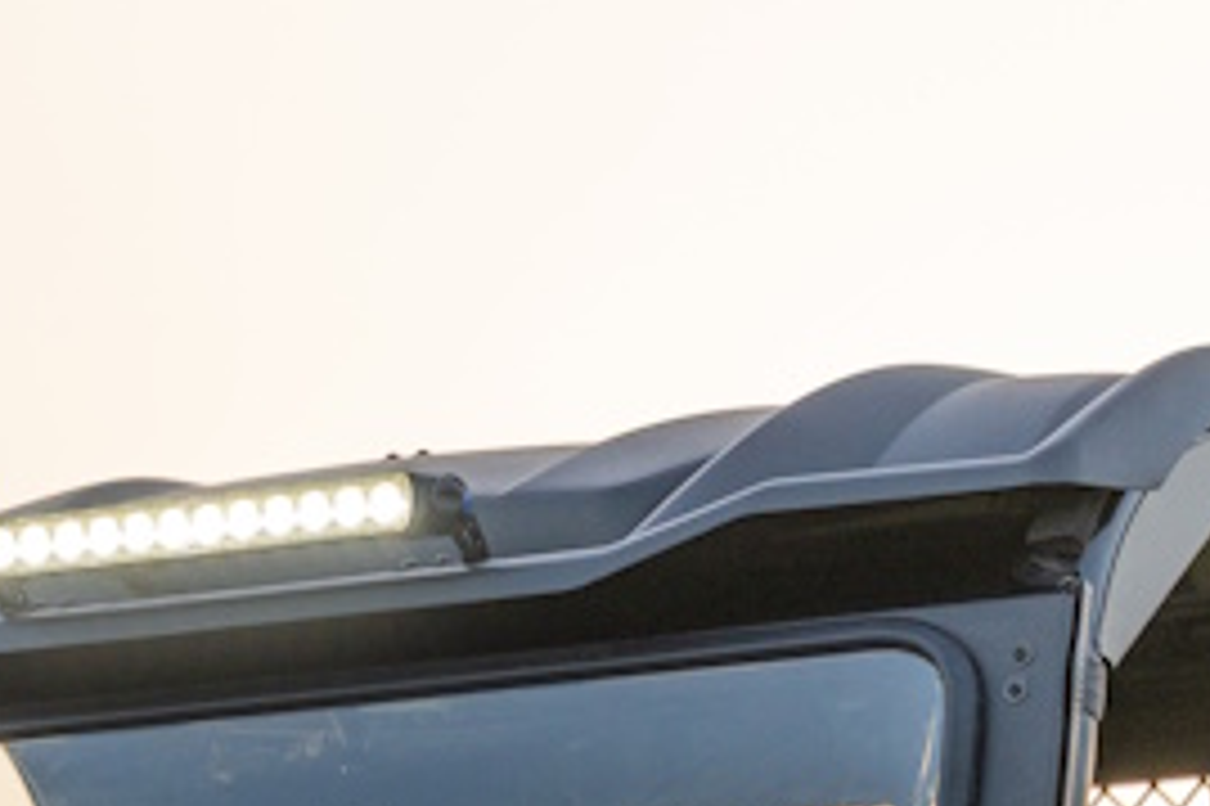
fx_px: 11070
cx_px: 648
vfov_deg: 4.1
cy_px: 1788
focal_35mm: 330
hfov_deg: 6.3
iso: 100
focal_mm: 59.1
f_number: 2.8
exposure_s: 1/800
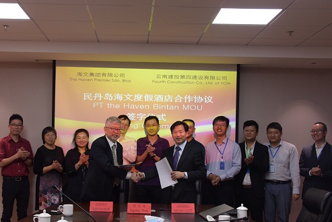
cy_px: 133
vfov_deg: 25.0
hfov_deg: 36.8
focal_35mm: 54
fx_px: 498
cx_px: 136
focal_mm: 38
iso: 1600
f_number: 5.6
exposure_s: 1/125
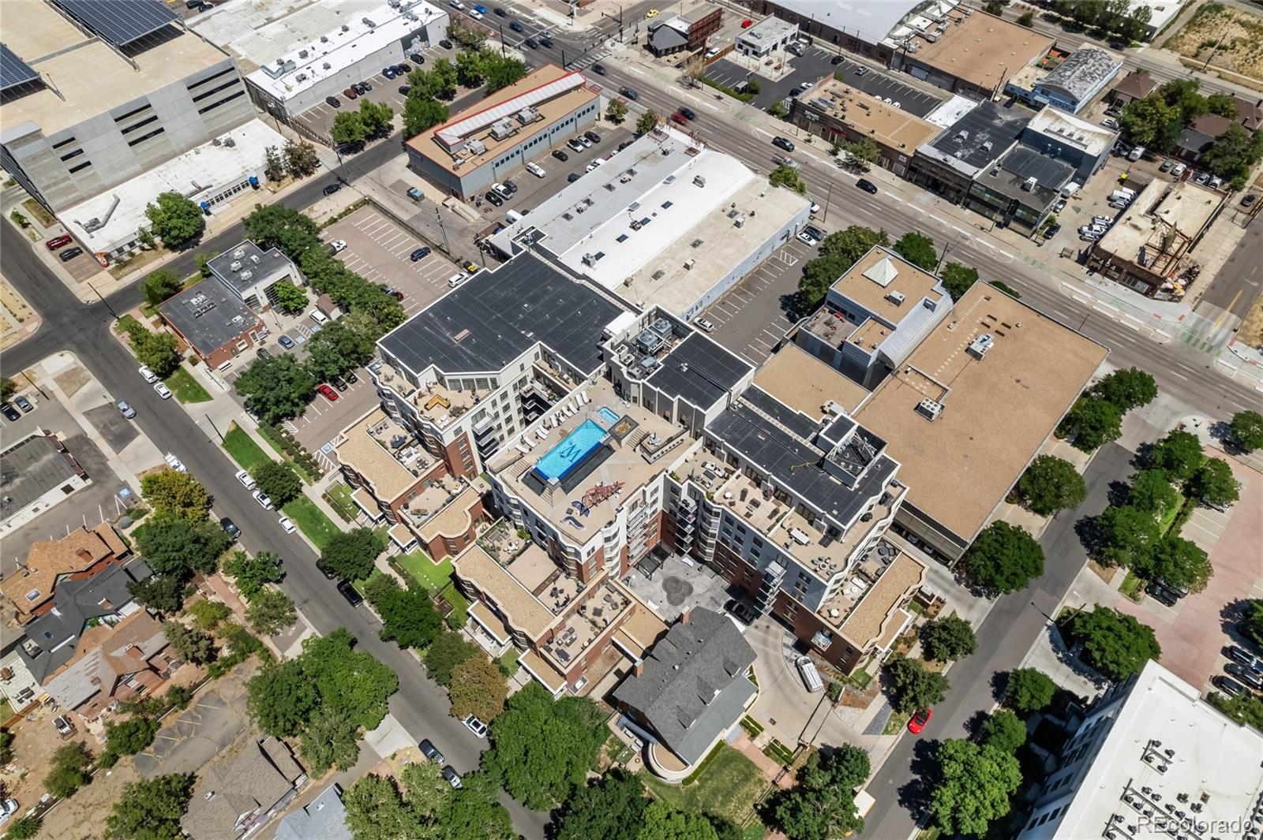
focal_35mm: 22
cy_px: 420
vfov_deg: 57.2
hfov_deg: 78.6
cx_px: 632
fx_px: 771
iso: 140
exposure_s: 1/80
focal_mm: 8.38
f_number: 2.8
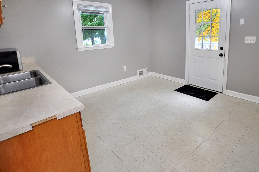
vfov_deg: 64.1
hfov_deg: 86.4
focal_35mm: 19
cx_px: 148
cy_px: 73
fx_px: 137
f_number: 5
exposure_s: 1/10
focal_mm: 10
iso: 400
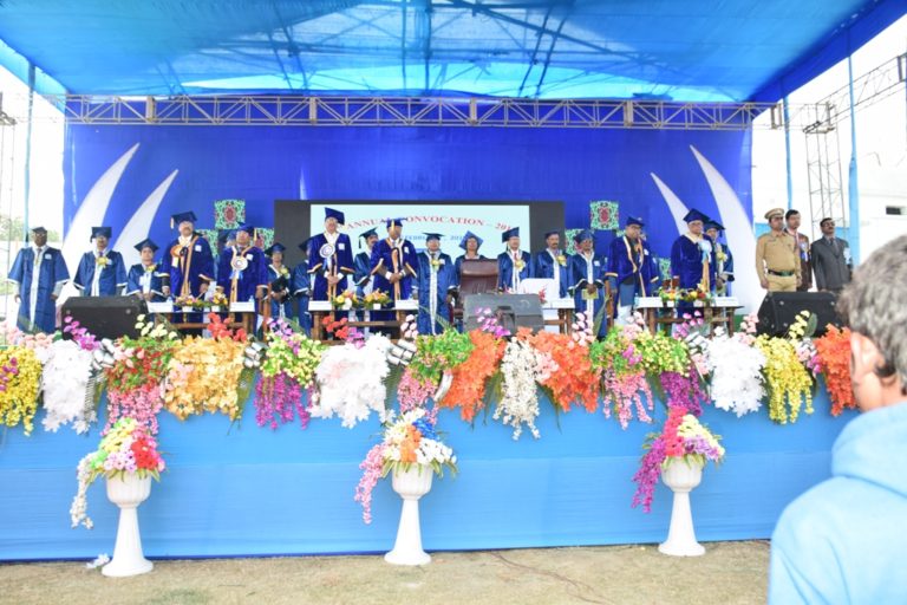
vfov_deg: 43.6
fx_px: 756
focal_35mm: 30
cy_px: 302
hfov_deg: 61.9
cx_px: 454
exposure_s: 1/125
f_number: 5
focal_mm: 20
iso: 200
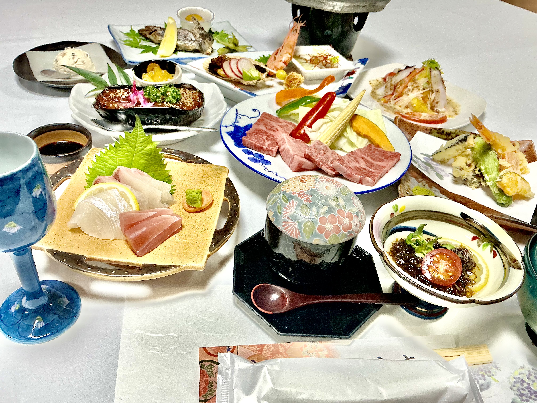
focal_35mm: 29
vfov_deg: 48.2
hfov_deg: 61.7
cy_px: 202
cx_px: 268
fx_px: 450
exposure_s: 1/60
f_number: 1.8
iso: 100
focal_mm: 3
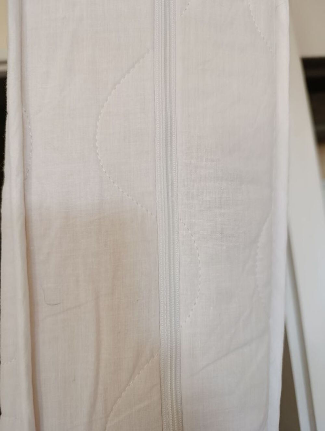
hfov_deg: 59.0
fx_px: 287
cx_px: 162
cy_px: 216
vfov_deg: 73.8
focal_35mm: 23
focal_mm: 6.11
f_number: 1.65
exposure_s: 1/100
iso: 414
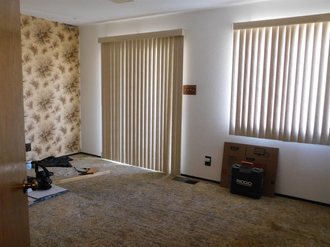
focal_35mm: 30
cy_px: 124
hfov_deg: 60.0
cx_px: 165
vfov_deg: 46.8
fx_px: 286
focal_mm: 5.3
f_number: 3.2
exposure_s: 1/8
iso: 400
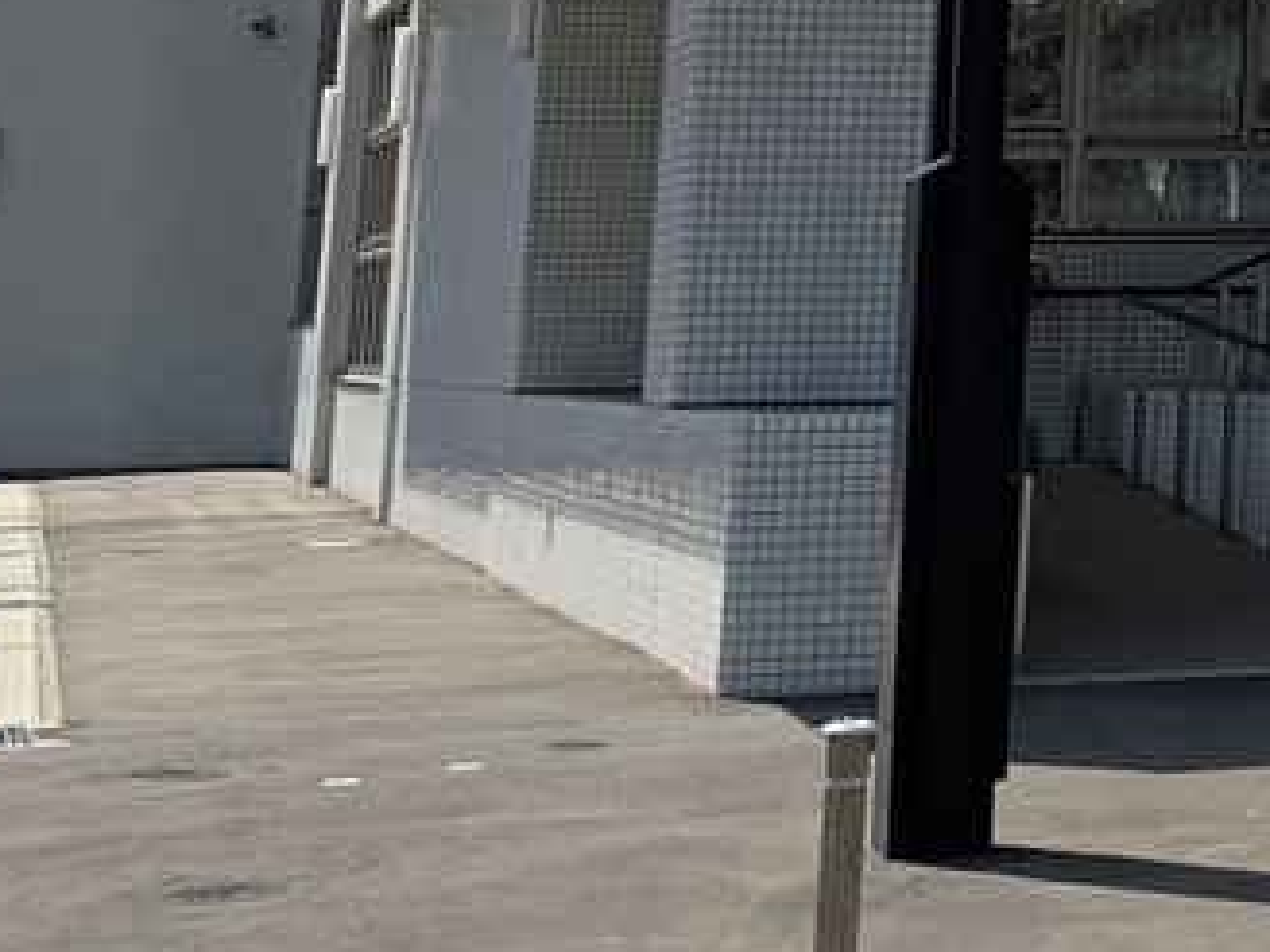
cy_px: -534
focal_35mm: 128
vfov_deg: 11.1
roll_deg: +0.3
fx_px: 4696
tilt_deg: +8.5
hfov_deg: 13.0
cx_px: 2697
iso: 25
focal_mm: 4.25
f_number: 1.8
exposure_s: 1/2545
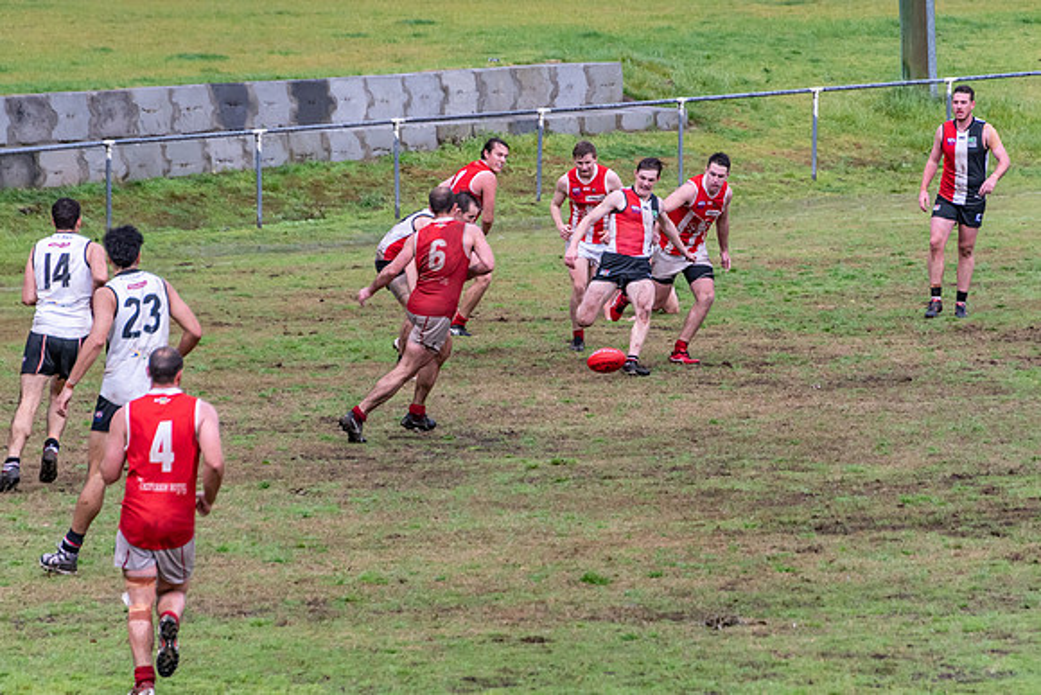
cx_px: 520
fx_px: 10412
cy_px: 348
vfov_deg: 3.8
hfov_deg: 5.7
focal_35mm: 360
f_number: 6.3
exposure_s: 1/1600
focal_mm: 240
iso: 800
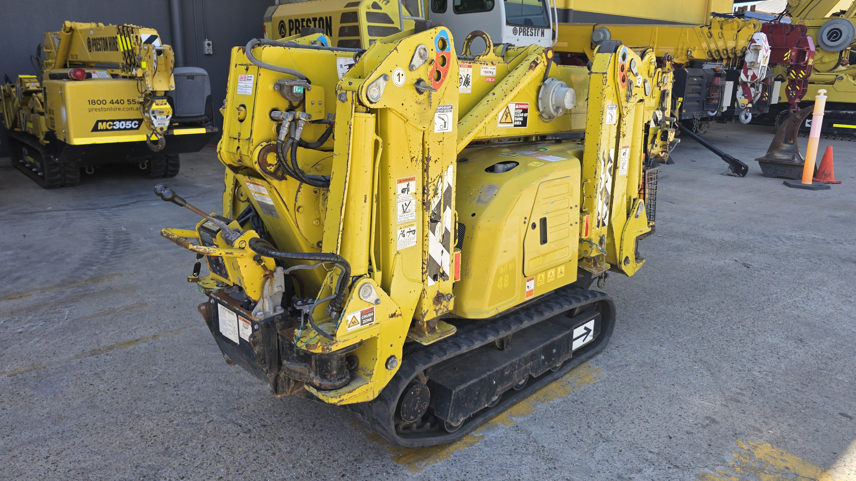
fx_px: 590
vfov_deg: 44.3
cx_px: 432
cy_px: 216
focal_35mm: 26
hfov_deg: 71.9
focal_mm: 6.3
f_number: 1.7
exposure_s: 1/359
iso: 40
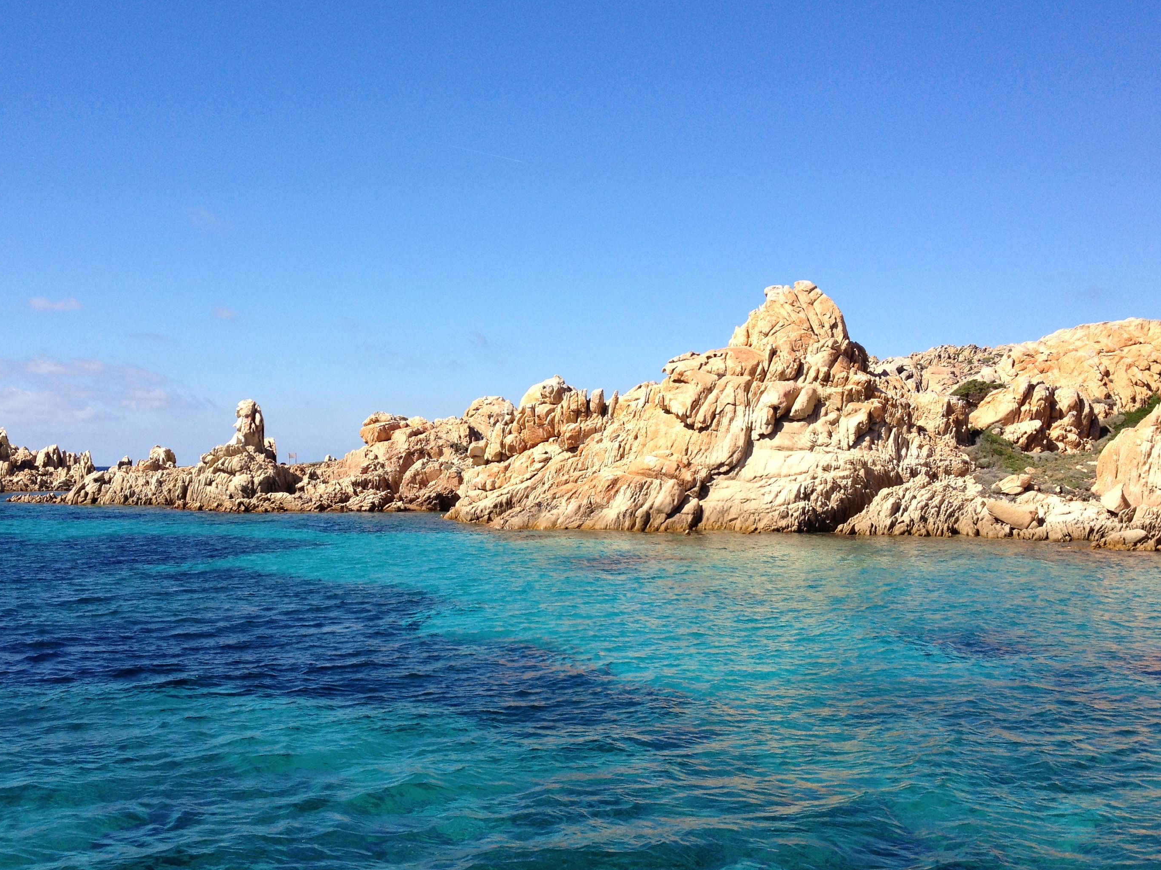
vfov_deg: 34.3
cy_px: 446
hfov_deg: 44.6
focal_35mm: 42
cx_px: 487
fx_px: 1409
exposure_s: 1/1623
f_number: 2.4
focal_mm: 4.28
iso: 64
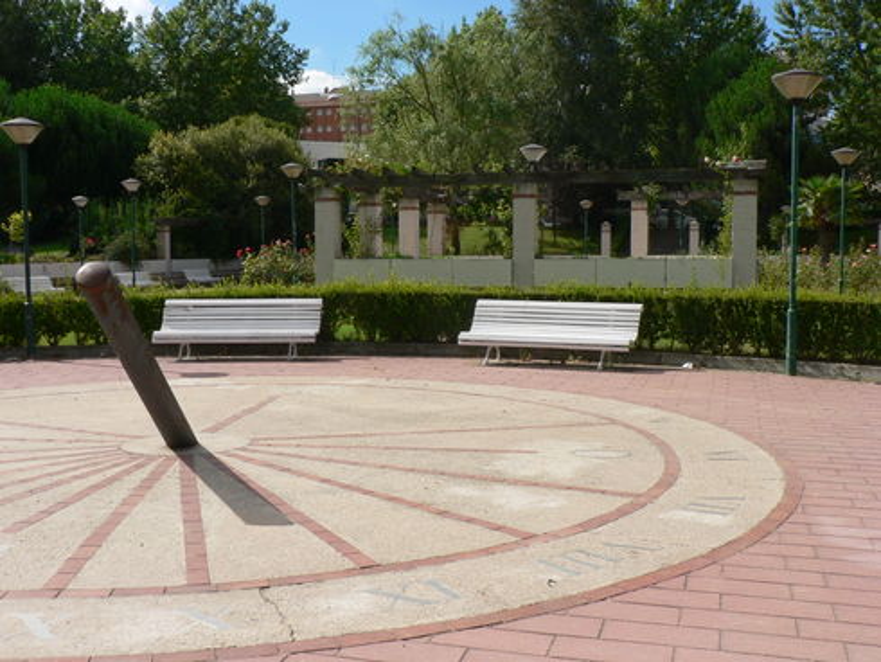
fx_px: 1019
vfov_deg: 36.0
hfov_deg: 46.8
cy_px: 331
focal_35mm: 40
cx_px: 440
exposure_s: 1/400
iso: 64
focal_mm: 6.9
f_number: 5.6
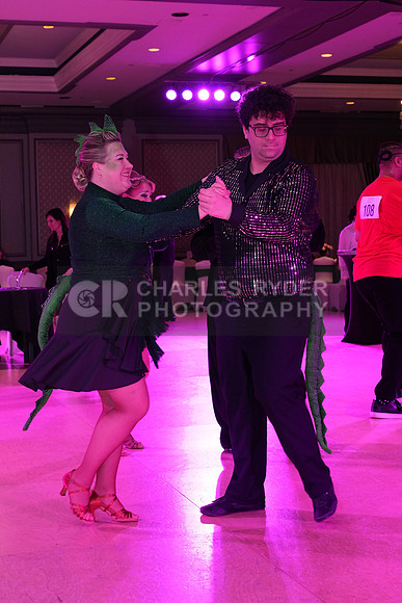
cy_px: 302
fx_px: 988
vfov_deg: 33.9
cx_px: 201
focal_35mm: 59
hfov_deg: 23.0
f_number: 6.3
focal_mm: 59
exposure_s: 1/250
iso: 2500
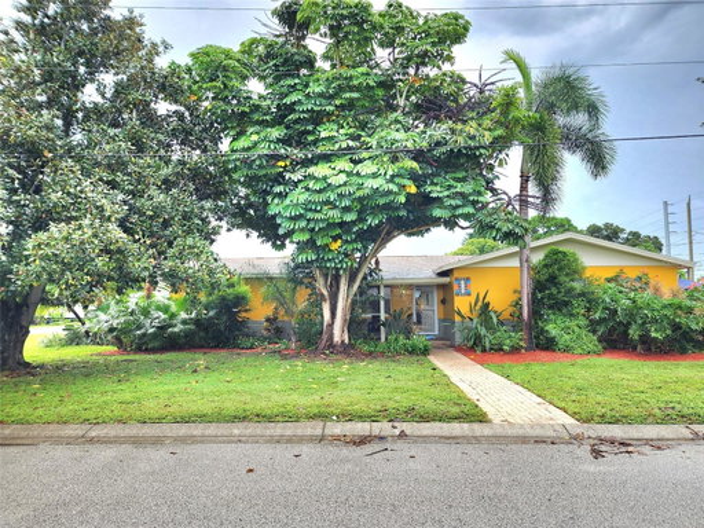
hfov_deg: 73.9
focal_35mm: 23
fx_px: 468
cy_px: 264
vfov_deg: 58.9
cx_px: 352
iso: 12
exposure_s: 1/250
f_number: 1.8
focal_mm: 6.4
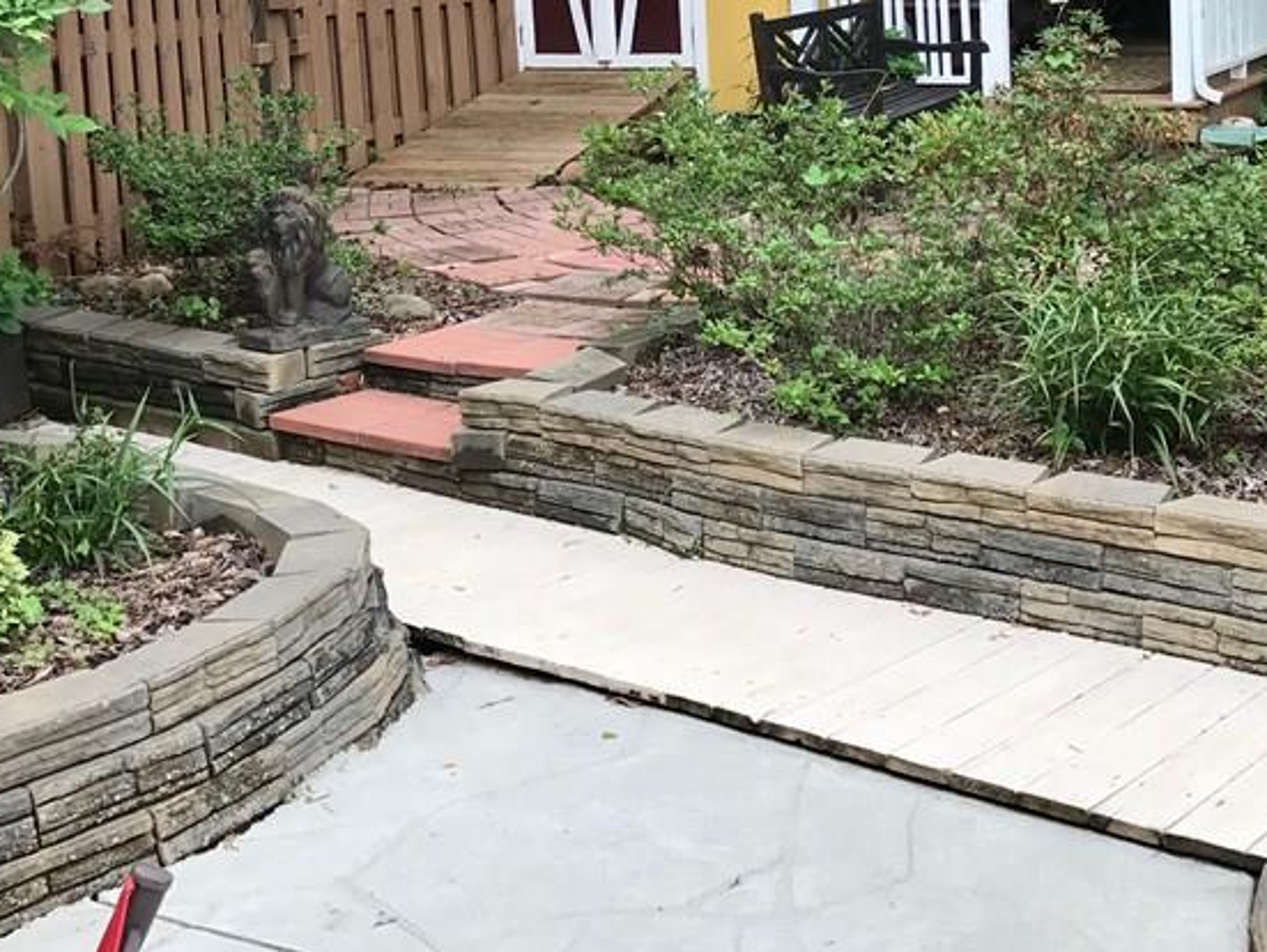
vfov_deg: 27.4
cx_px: 848
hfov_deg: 36.4
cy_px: 166
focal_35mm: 52
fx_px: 1905
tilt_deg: -7.5
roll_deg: +2.1
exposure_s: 1/349
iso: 20
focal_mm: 3.99
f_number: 1.8
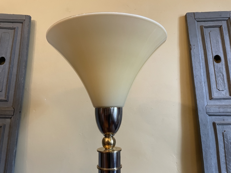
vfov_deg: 53.1
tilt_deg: +11.1
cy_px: 86
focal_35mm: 26
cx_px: 116
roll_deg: +1.9
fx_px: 174
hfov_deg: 67.3
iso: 250
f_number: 1.6
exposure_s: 1/50
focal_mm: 4.2
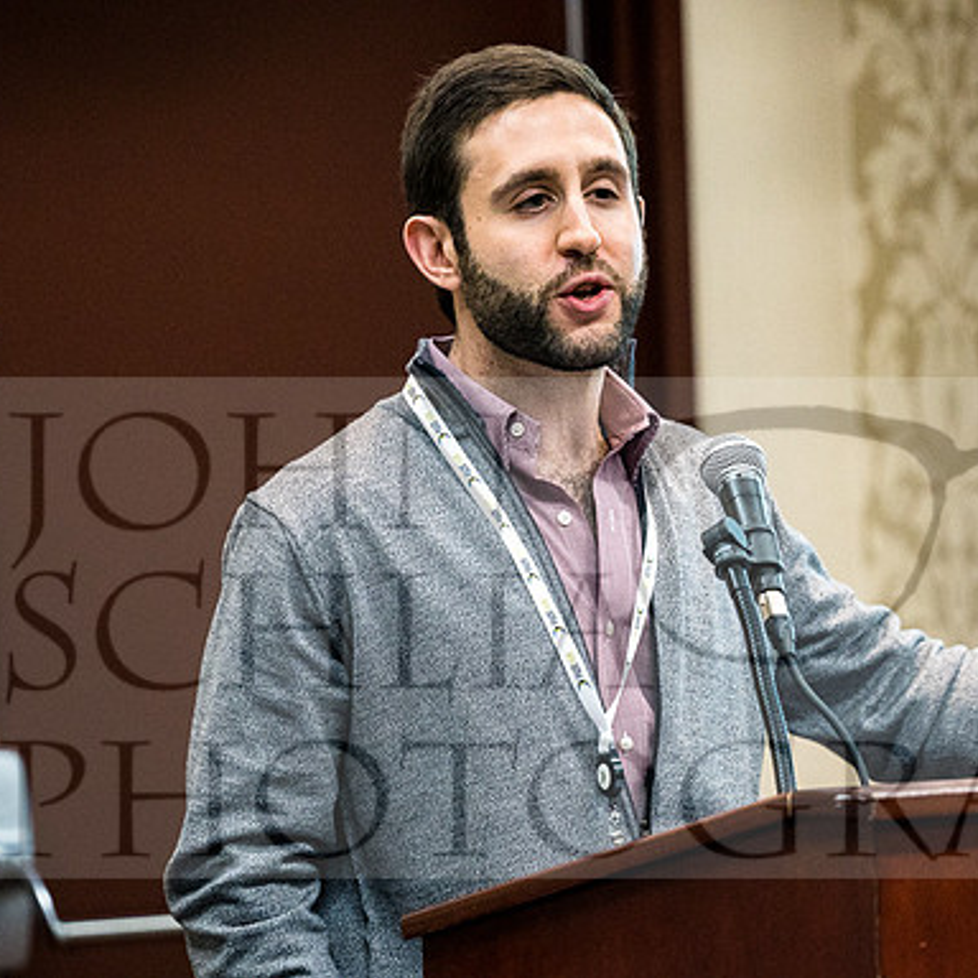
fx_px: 10836
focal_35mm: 339
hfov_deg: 5.2
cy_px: 490
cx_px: 721
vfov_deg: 5.2
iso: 3200
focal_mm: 176
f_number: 3.5
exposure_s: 1/160
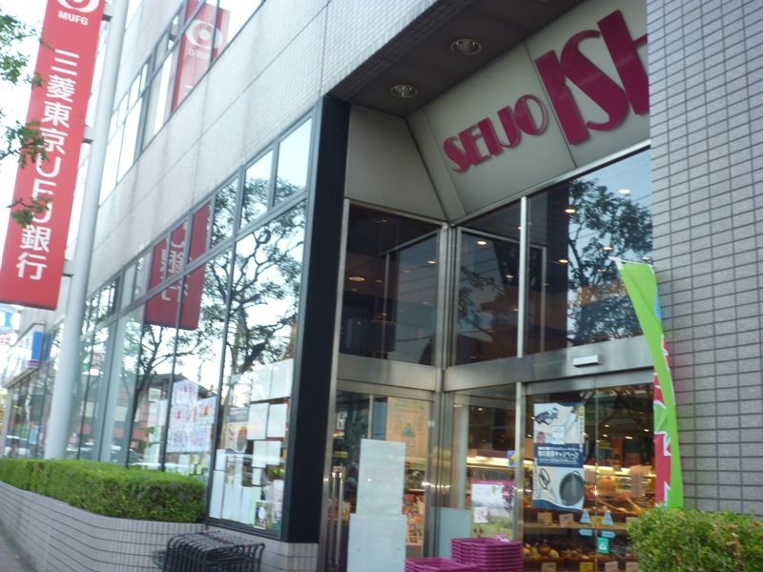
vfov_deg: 36.8
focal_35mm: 39
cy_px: 286
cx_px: 382
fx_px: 860
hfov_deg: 47.9
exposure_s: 1/30
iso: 100
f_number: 4
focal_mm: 6.8
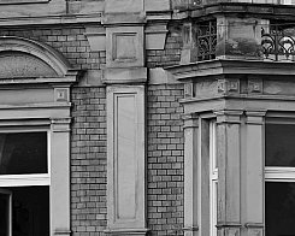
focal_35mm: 621
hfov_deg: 3.1
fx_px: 5422
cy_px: 30
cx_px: 297
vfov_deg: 2.5
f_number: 1.8
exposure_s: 1/2500
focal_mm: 135
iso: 100
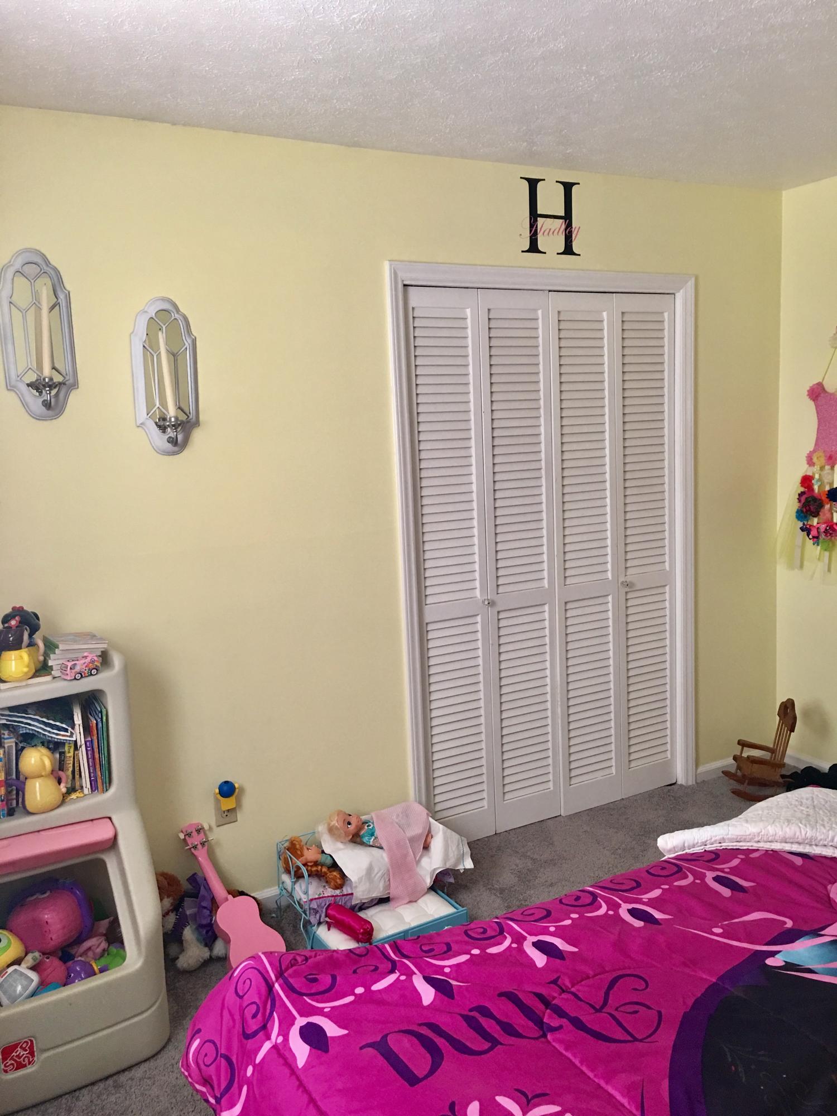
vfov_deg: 61.7
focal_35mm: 29
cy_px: 558
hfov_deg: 48.2
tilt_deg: -7.9
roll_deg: +2.4
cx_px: 418
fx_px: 935
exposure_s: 1/15
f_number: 2.2
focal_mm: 4.15
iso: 50
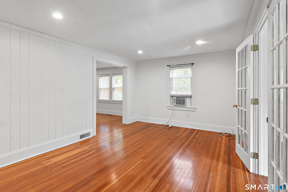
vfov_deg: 70.4
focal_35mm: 17
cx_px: 144
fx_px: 136
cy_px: 96
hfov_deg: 93.3
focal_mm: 17
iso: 500
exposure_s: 1/6
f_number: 6.3
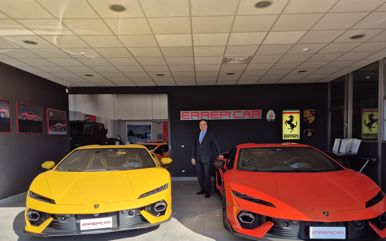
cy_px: 147
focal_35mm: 26
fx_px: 274
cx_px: 200
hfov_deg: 70.4
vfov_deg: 47.3
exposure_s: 1/1468
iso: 25
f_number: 1.8
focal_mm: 5.4
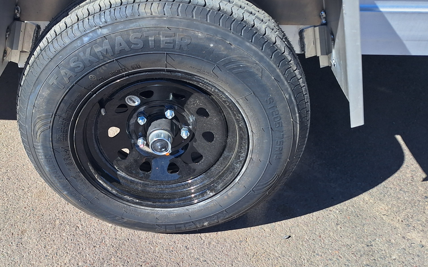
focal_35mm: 33
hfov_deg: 57.3
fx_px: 385
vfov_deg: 37.9
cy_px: 178
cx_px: 157
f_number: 1.8
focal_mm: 5.54
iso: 40
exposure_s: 1/2151
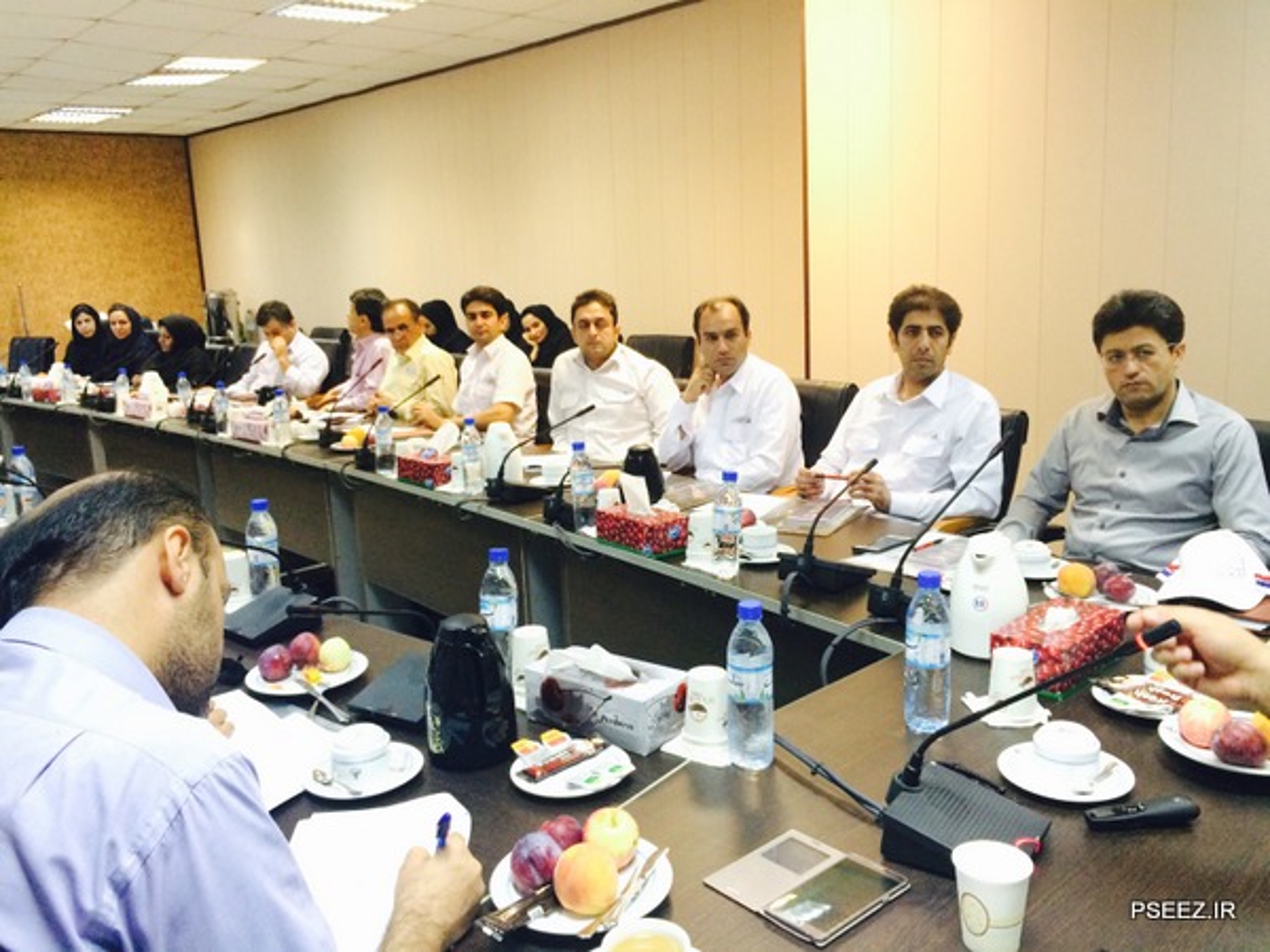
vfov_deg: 48.2
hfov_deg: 61.7
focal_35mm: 29
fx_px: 1064
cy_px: 476
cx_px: 635
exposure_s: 1/33
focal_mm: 4.15
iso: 250
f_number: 2.2
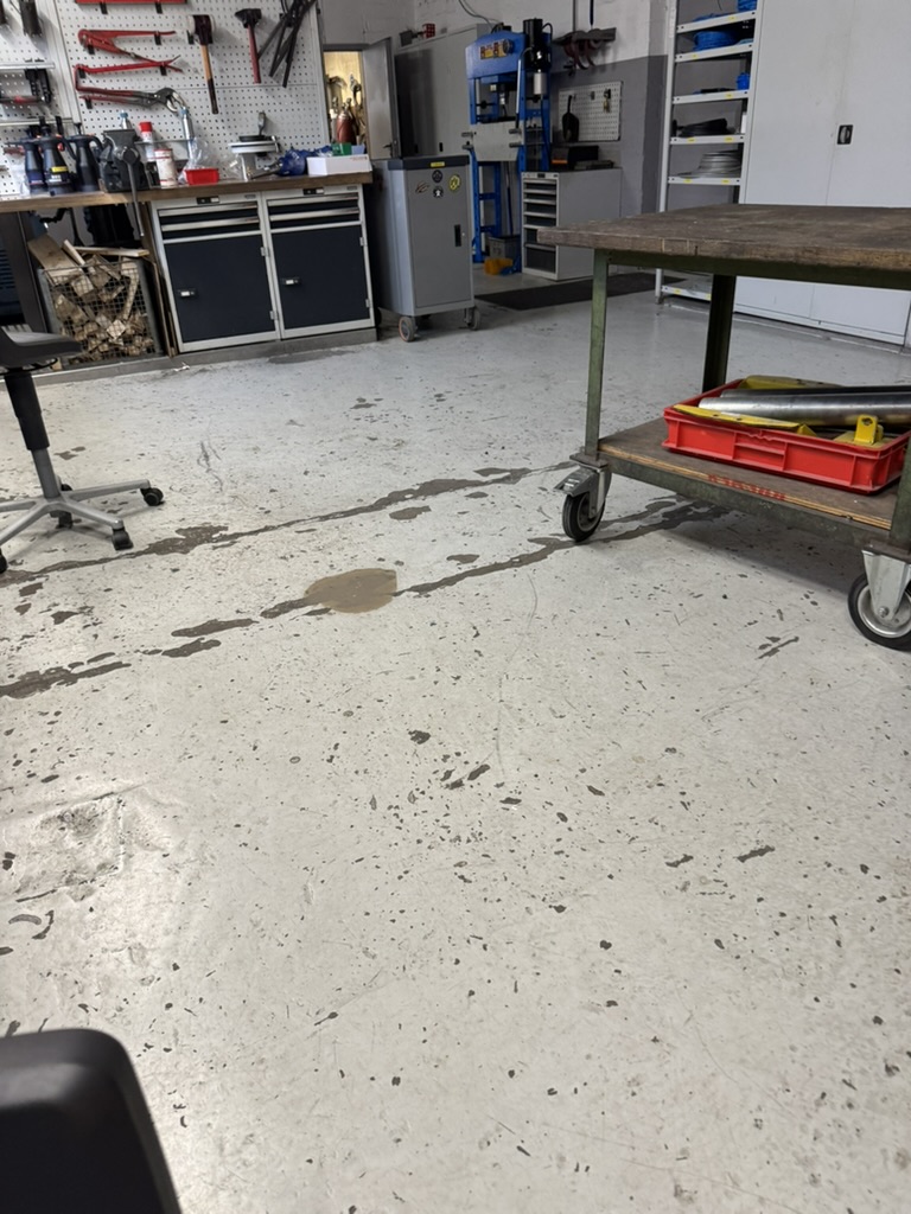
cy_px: 607
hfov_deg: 56.8
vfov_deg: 71.6
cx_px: 456
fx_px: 842
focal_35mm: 24
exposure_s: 1/100
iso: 200
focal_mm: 6.76
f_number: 1.78
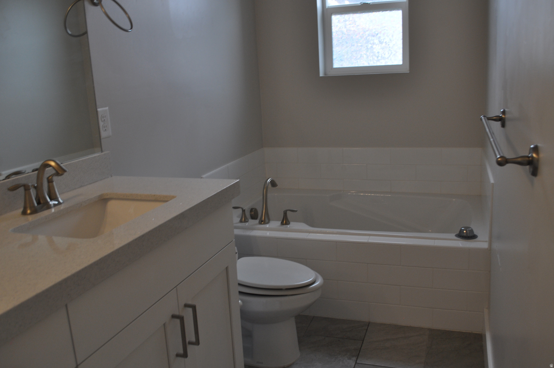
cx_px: 277
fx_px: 507
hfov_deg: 57.3
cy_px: 184
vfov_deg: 39.9
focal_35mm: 33
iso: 400
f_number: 5.6
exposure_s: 1/100
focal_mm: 22
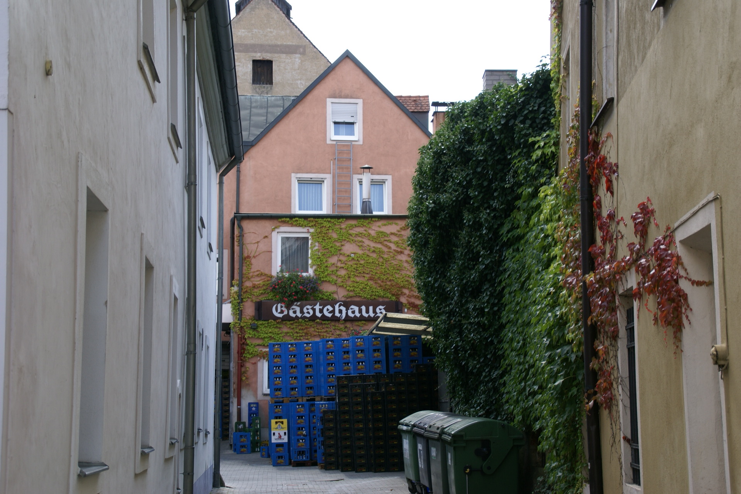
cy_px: 247
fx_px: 1235
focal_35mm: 60
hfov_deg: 33.4
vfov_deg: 22.6
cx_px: 370
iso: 100
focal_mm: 40
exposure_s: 1/80
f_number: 6.3
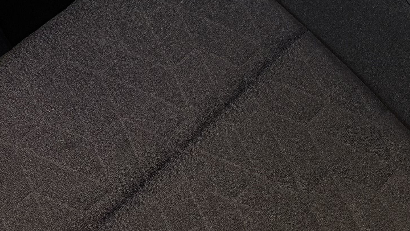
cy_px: -207
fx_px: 1218
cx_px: 200
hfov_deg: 19.1
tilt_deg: -38.3
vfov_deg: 10.1
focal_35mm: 112
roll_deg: -1.9
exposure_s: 1/50
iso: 125
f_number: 1.6
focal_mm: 5.96
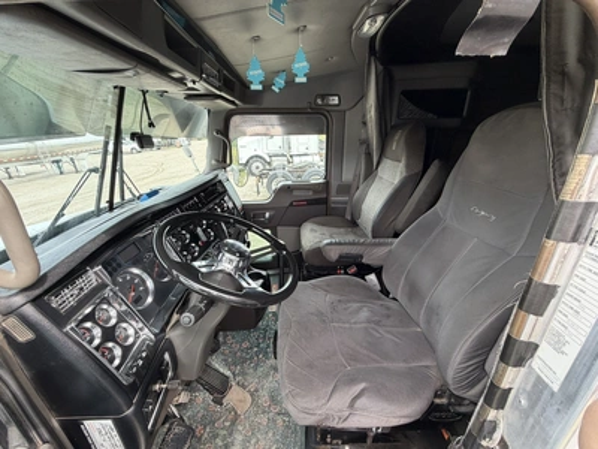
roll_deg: +2.1
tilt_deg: -22.1
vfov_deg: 85.7
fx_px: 242
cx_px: 299
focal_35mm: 14
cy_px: 224
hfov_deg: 102.1
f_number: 2.2
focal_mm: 2.22
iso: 125
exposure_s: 1/121
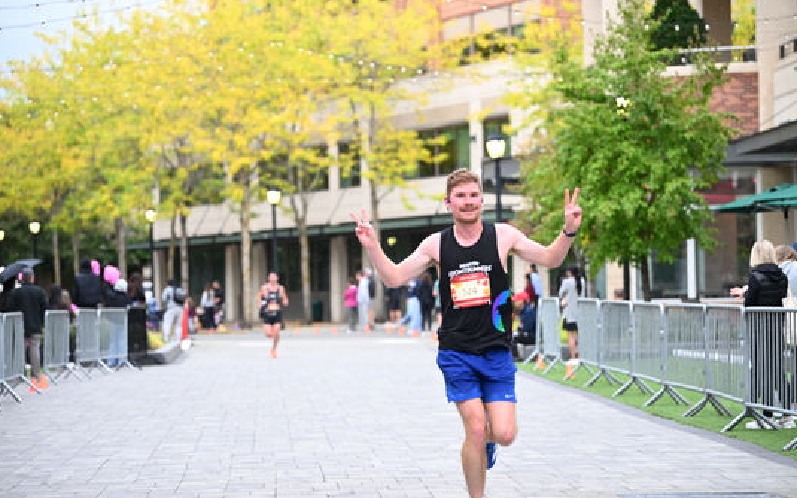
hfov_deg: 19.3
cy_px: 253
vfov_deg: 12.1
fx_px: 2345
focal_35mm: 108
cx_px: 389
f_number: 2.8
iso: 1250
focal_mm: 103
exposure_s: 1/1250
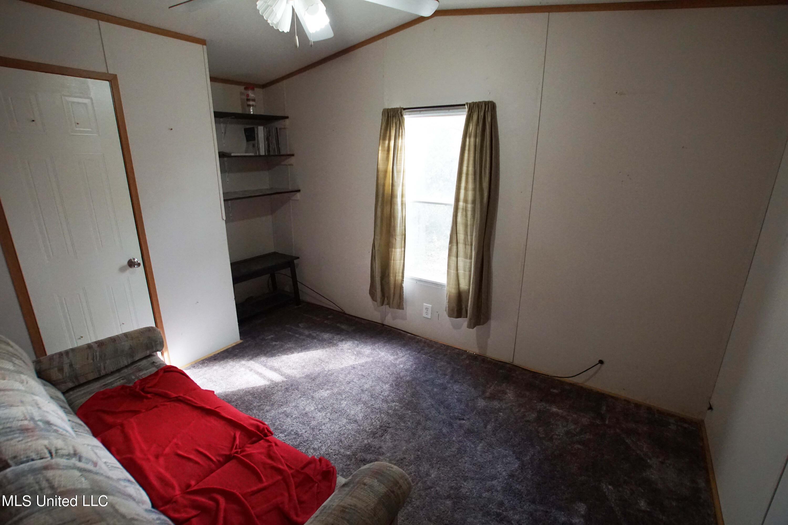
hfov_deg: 95.0
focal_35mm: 16
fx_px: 361
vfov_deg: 72.1
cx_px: 394
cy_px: 262
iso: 2000
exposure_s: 1/160
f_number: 4.5
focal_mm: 11
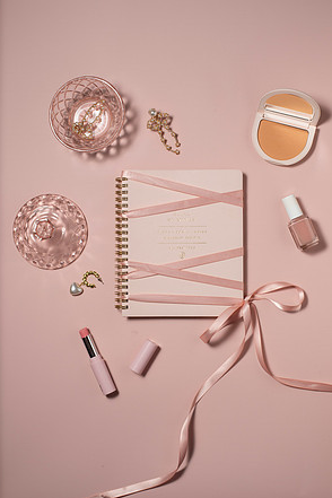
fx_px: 705
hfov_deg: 26.5
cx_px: 165
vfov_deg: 38.9
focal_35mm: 51
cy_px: 245
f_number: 13
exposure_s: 1/250
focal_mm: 50
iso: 200
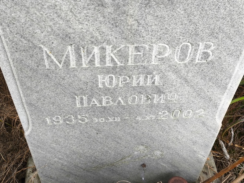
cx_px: 122
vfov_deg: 29.1
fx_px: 353
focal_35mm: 50
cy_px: 92
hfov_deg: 38.2
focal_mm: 4.71
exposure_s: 1/60
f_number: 1.7
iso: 50
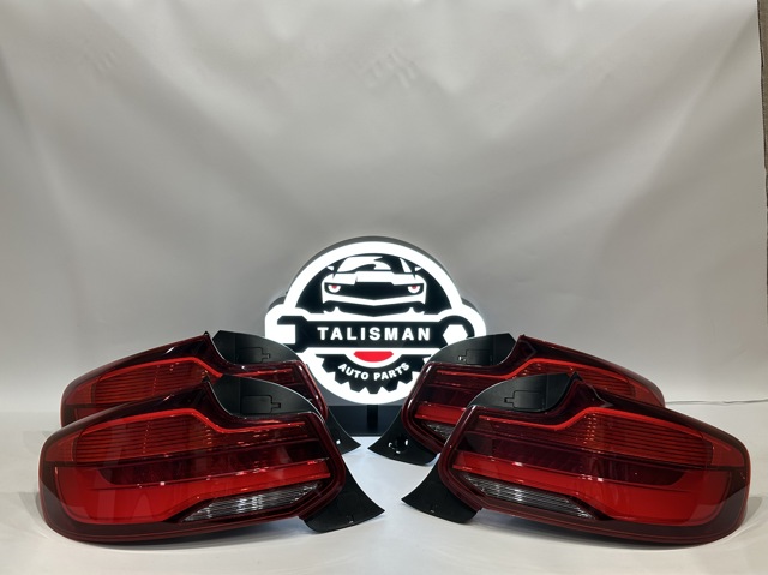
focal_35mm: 48
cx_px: 384
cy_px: 288
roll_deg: +0.5
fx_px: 1064
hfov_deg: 39.7
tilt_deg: -12.7
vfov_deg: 30.2
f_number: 1.78
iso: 50
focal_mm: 6.86
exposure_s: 1/50
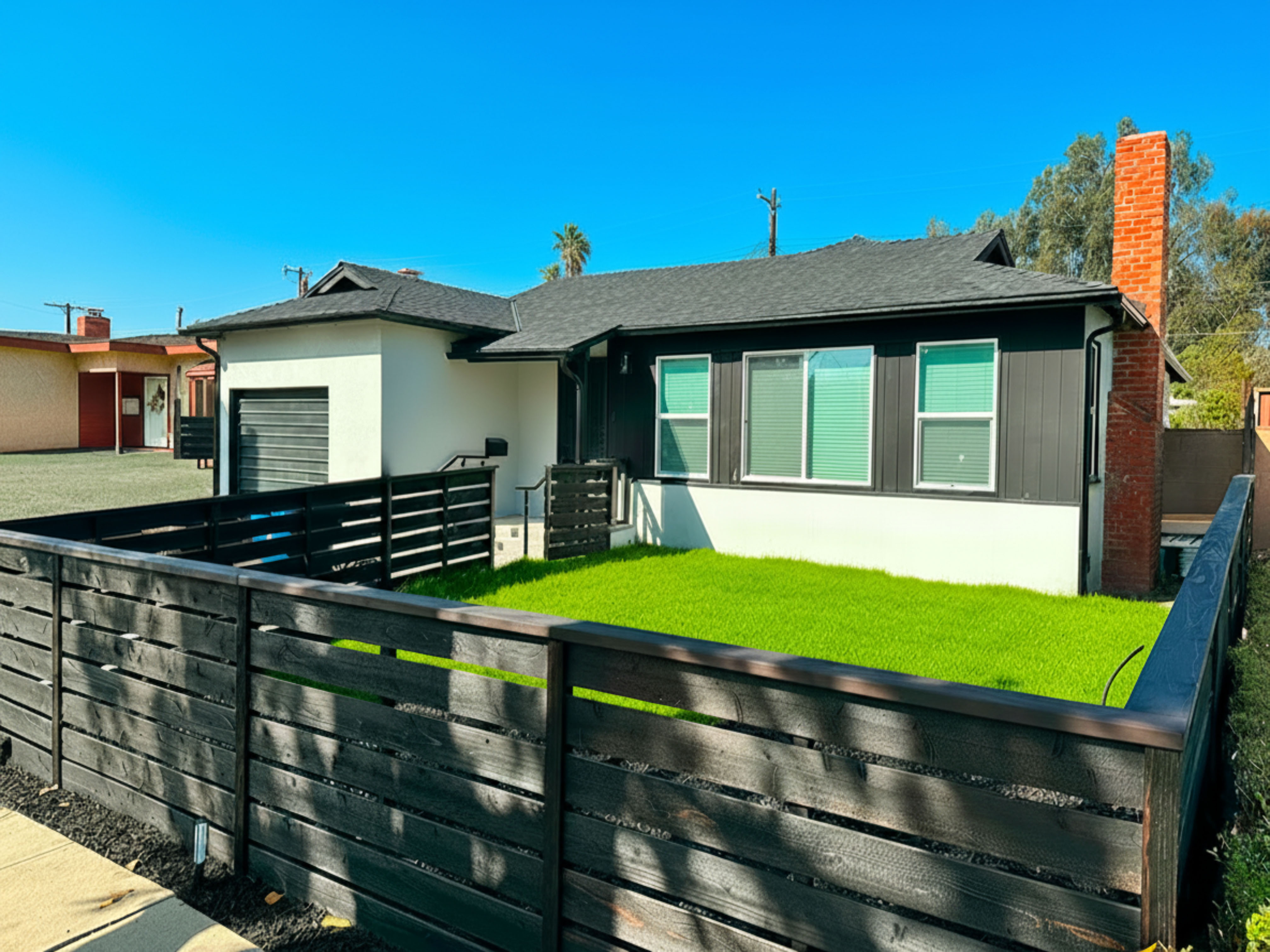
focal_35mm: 24
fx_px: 881
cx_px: 635
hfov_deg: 71.6
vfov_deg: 56.8
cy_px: 476
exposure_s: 1/3356
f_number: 1.78
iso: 80
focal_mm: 6.86
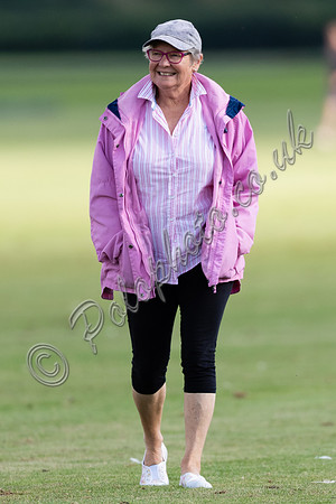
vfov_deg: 1.9
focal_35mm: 1115
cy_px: 252
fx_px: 15603
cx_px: 206
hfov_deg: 1.2
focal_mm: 500
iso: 500
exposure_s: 1/2000
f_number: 4
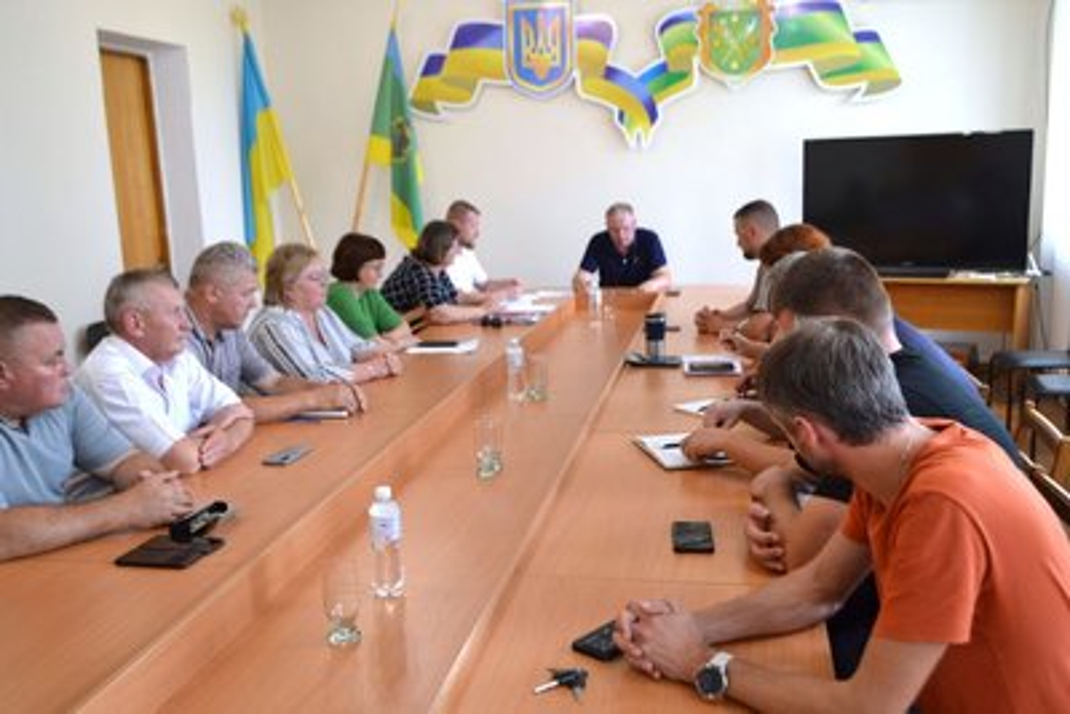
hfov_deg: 61.9
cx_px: 535
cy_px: 357
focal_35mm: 30
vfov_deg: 43.6
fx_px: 892
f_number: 3.8
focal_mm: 20
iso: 400
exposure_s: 1/40
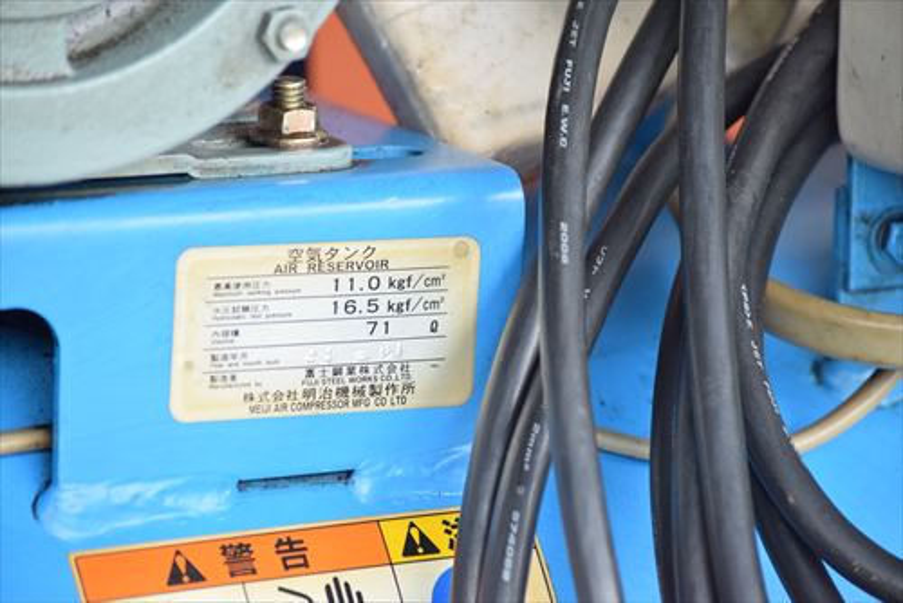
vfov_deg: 6.1
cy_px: 302
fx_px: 5647
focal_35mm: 225
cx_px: 452
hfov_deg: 9.1
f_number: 6.3
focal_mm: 150
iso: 1250
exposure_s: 1/160
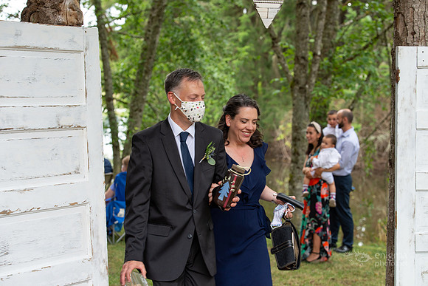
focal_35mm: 82
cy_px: 143
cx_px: 214
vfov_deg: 16.7
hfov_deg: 24.8
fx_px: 975
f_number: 5.6
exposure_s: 1/125
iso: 400
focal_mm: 82
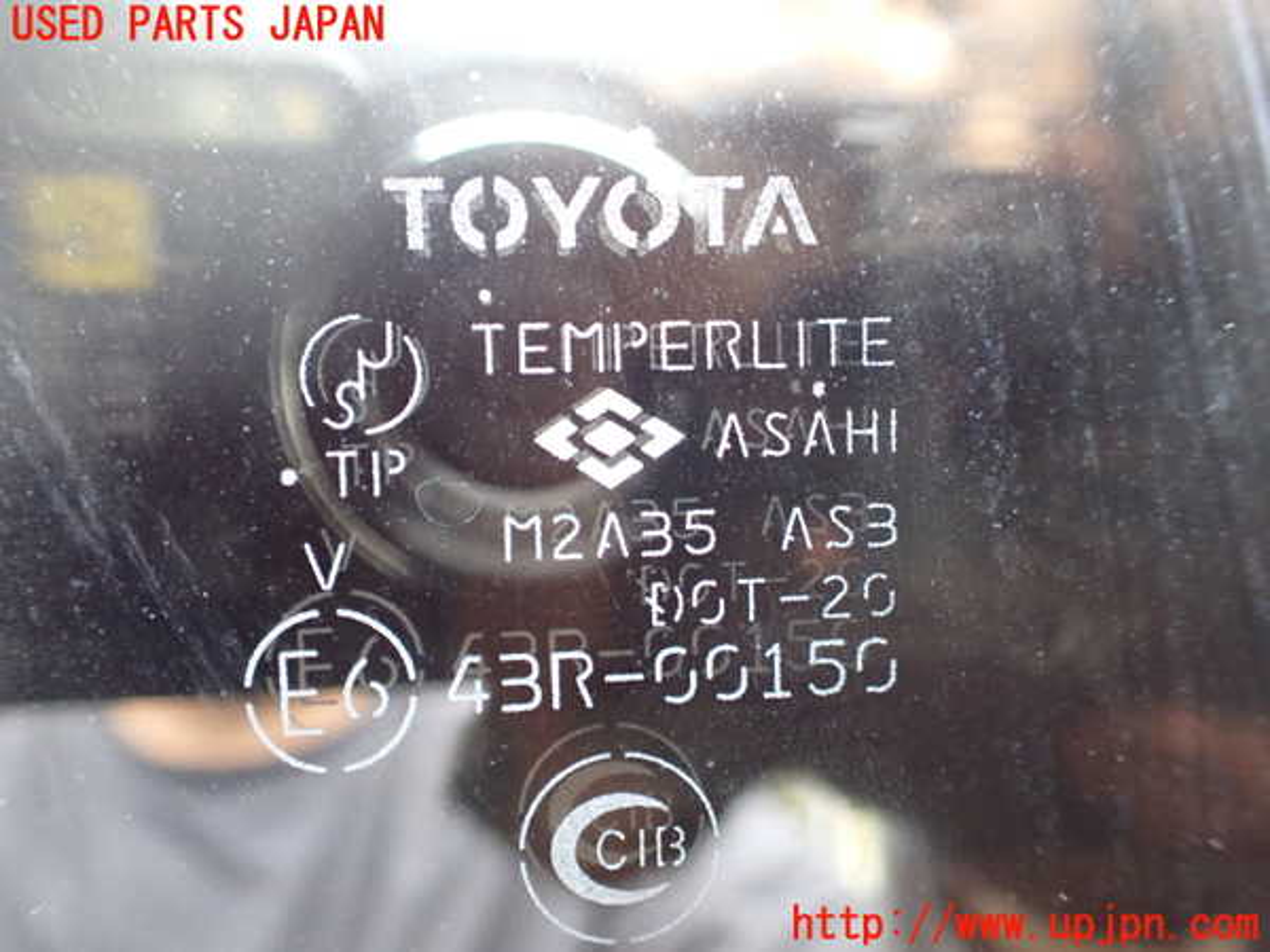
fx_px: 1101
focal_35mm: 30
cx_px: 635
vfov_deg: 46.8
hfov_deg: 60.0
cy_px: 476
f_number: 2.3
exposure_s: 1/80
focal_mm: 5.4
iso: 800
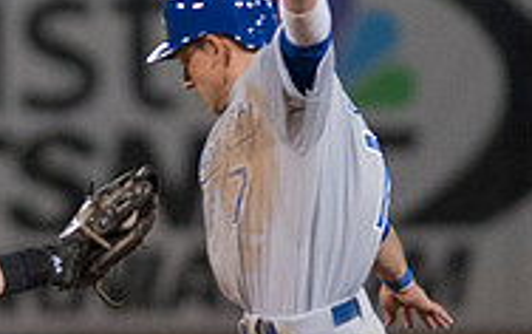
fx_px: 13674
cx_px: -158
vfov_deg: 1.4
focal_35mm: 942
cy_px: 398
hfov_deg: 2.2
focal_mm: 300
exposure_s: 1/1600
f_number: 2.8
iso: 2500
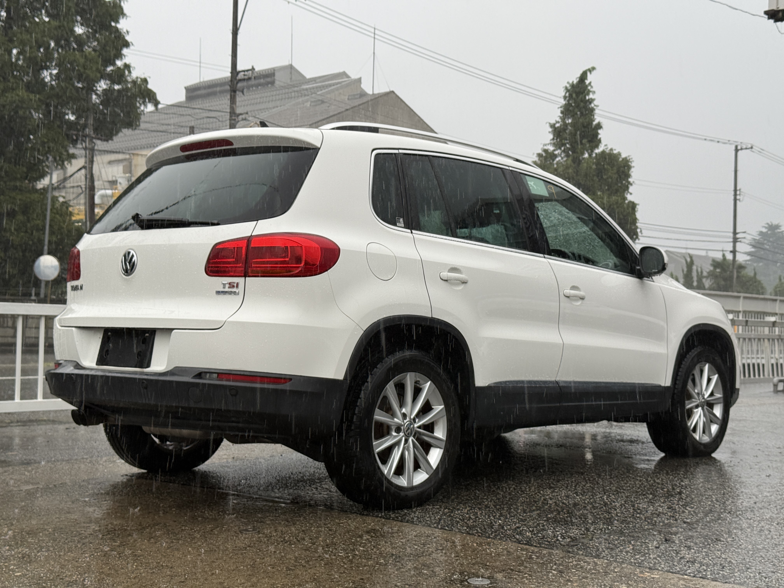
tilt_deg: +2.3
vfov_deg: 30.3
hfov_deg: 39.7
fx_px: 1087
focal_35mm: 48
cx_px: 392
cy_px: 294
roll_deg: -1.4
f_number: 1.78
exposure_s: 1/336
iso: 64
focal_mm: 6.76
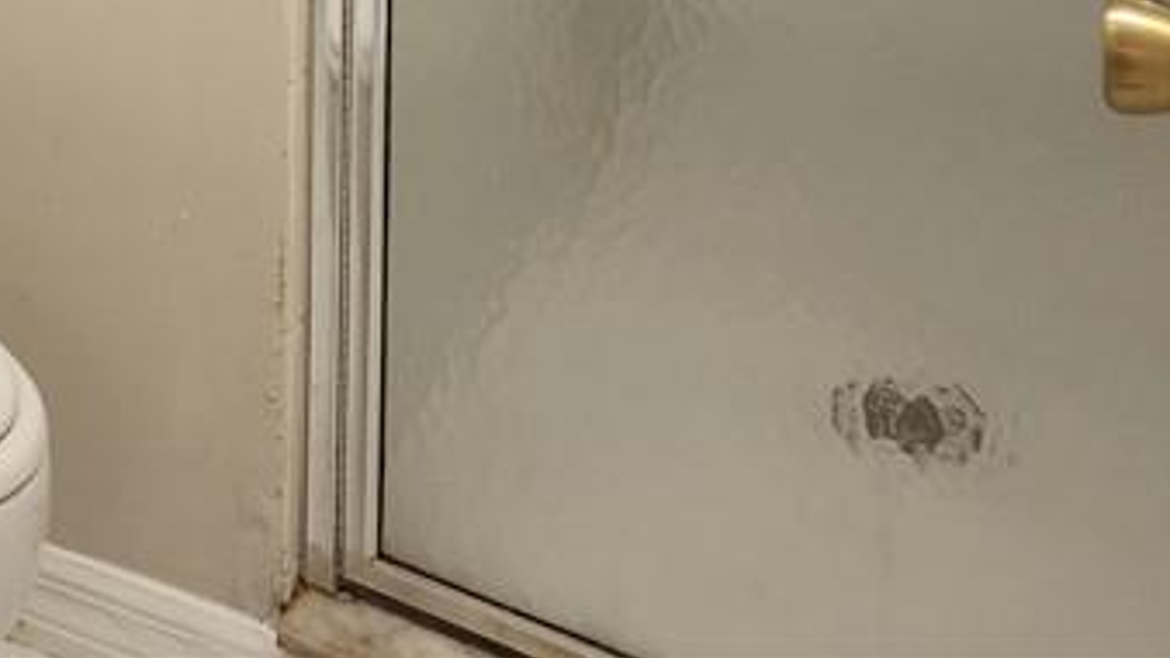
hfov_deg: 24.0
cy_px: -668
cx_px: -405
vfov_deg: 13.5
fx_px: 2357
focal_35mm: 76
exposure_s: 1/120
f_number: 1.8
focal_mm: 5.54
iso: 250
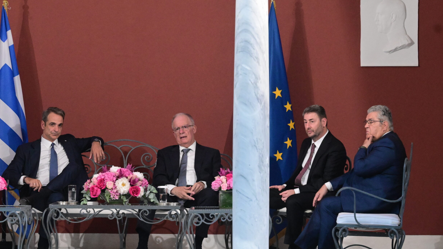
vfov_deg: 4.1
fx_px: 3477
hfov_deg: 7.3
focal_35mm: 296
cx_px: 216
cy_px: 124
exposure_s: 1/400
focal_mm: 180
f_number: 6.3
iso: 6400
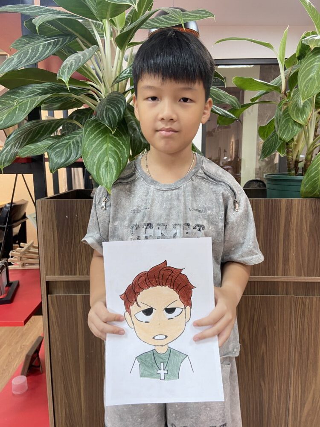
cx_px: 160
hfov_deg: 53.1
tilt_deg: -8.0
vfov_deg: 67.3
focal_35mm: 26
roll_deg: +0.1
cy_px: 214
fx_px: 320
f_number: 1.8
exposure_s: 1/50
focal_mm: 4.25
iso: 100
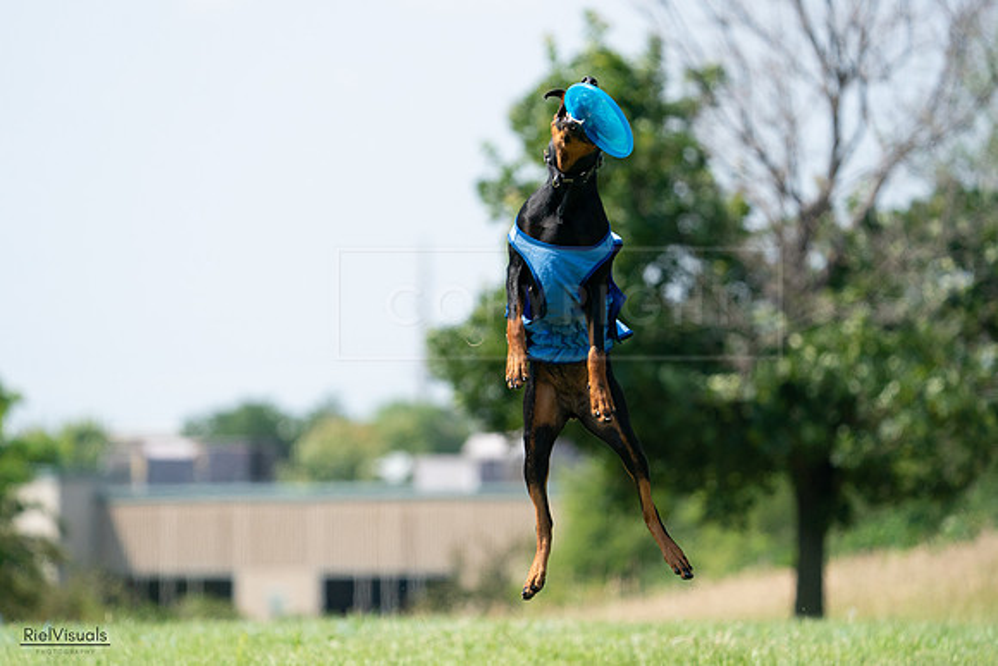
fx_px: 9455
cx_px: 499
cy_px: 333
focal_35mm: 341
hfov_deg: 6.0
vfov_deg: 4.0
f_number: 6.3
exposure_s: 1/4000
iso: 1600
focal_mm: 341
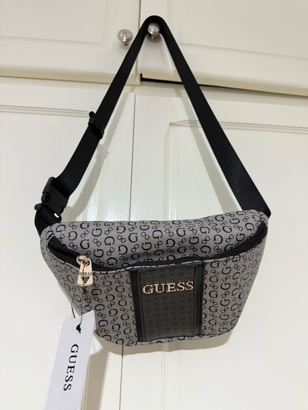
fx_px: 285
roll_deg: -1.5
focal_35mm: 24
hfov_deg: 56.8
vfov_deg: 71.6
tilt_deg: +19.4
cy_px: 205
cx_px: 154
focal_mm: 6.76
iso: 500
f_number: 1.78
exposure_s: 1/50
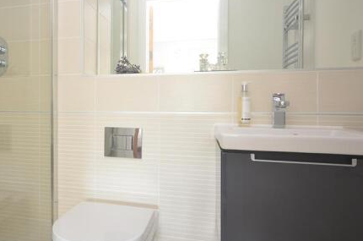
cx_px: 100
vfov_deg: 40.9
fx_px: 322
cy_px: 105
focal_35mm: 32
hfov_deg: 56.5
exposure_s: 1/5
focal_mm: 14
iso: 200
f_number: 4.8
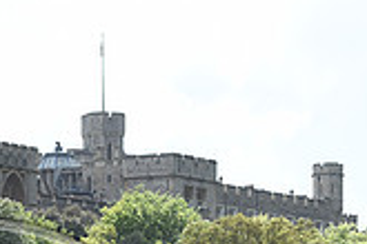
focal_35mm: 324
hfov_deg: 6.3
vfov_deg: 4.2
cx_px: -49
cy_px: 415
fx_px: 3303
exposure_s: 1/1250
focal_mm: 92
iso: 250
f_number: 4.5
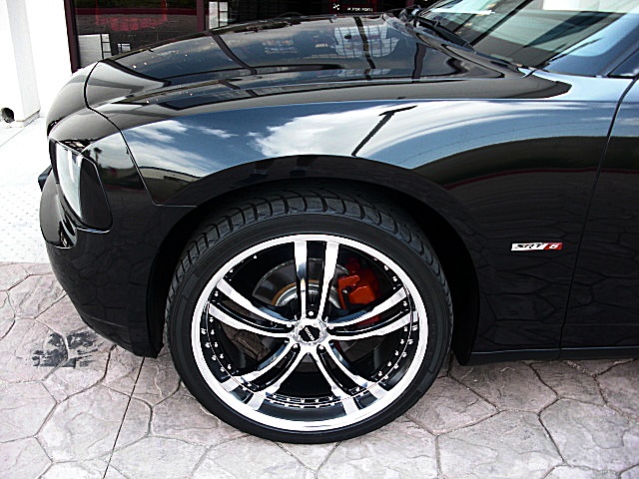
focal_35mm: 36
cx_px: 320
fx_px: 665
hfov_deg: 51.4
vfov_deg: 39.7
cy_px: 240
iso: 100
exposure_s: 1/125
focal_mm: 6.3
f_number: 2.8
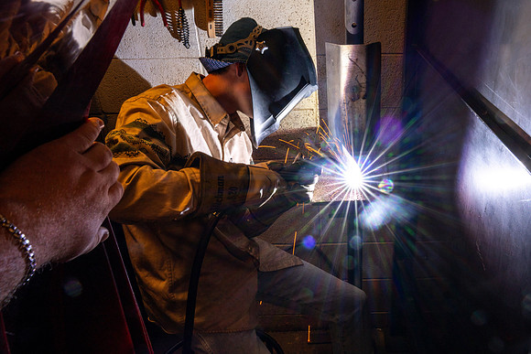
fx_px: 453
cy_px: 199
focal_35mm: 31
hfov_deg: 59.8
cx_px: 339
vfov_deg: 42.7
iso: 125
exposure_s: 1/20
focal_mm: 24
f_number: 22
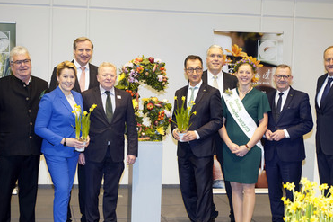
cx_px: 169
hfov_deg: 29.7
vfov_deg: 20.0
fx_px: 629
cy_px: 130
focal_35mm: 68
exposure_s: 1/160
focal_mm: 56
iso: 1600
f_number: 5
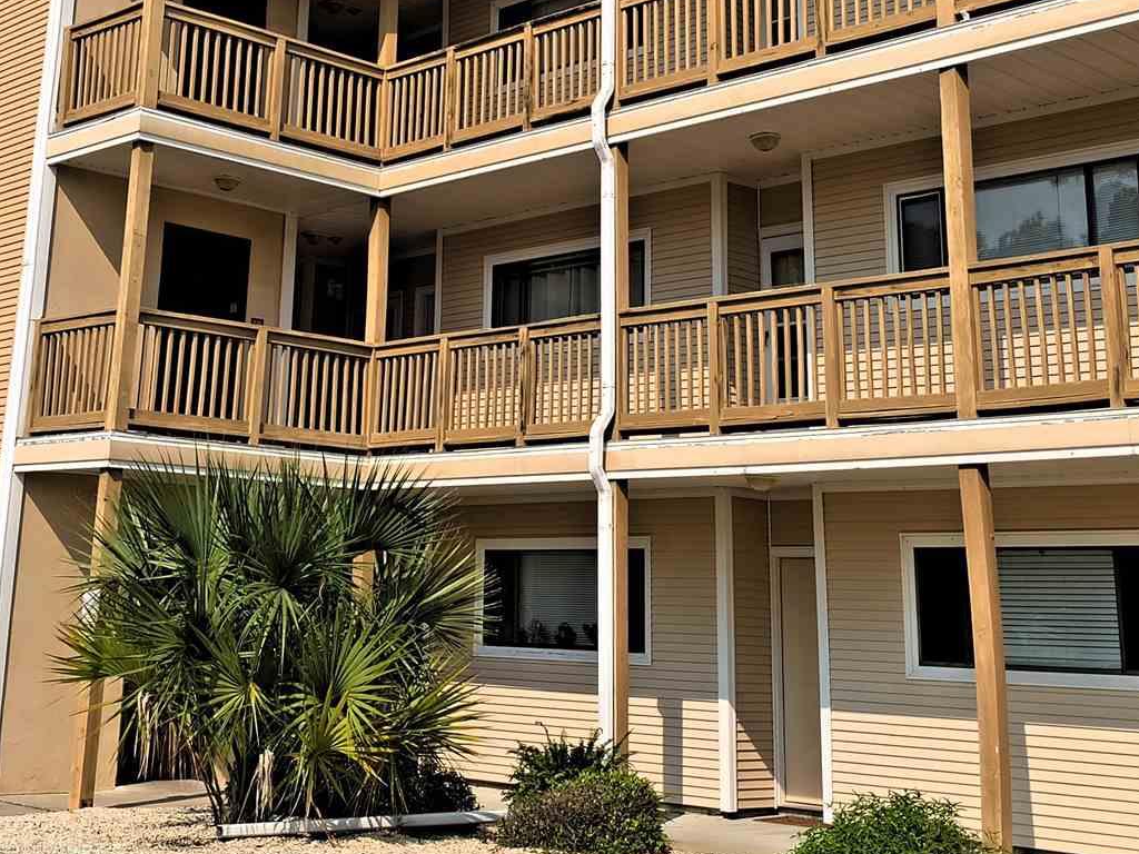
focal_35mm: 52
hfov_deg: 36.6
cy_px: 149
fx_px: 1711
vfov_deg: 27.4
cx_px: 425
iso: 25
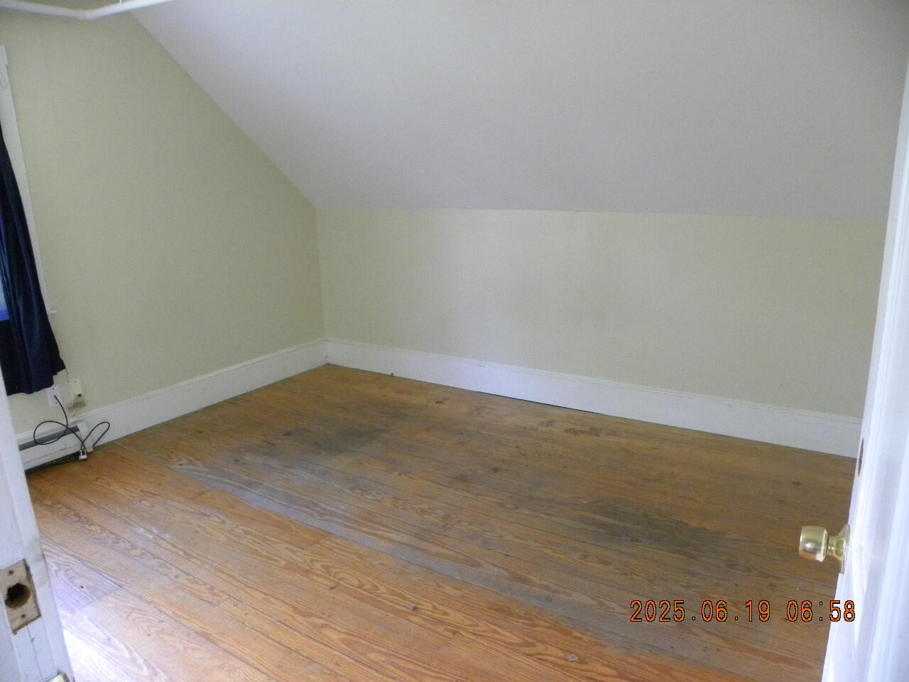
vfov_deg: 53.1
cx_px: 454
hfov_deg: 67.3
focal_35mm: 26
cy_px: 341
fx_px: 683
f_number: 2.8
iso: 400
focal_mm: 4.6
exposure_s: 1/54.1
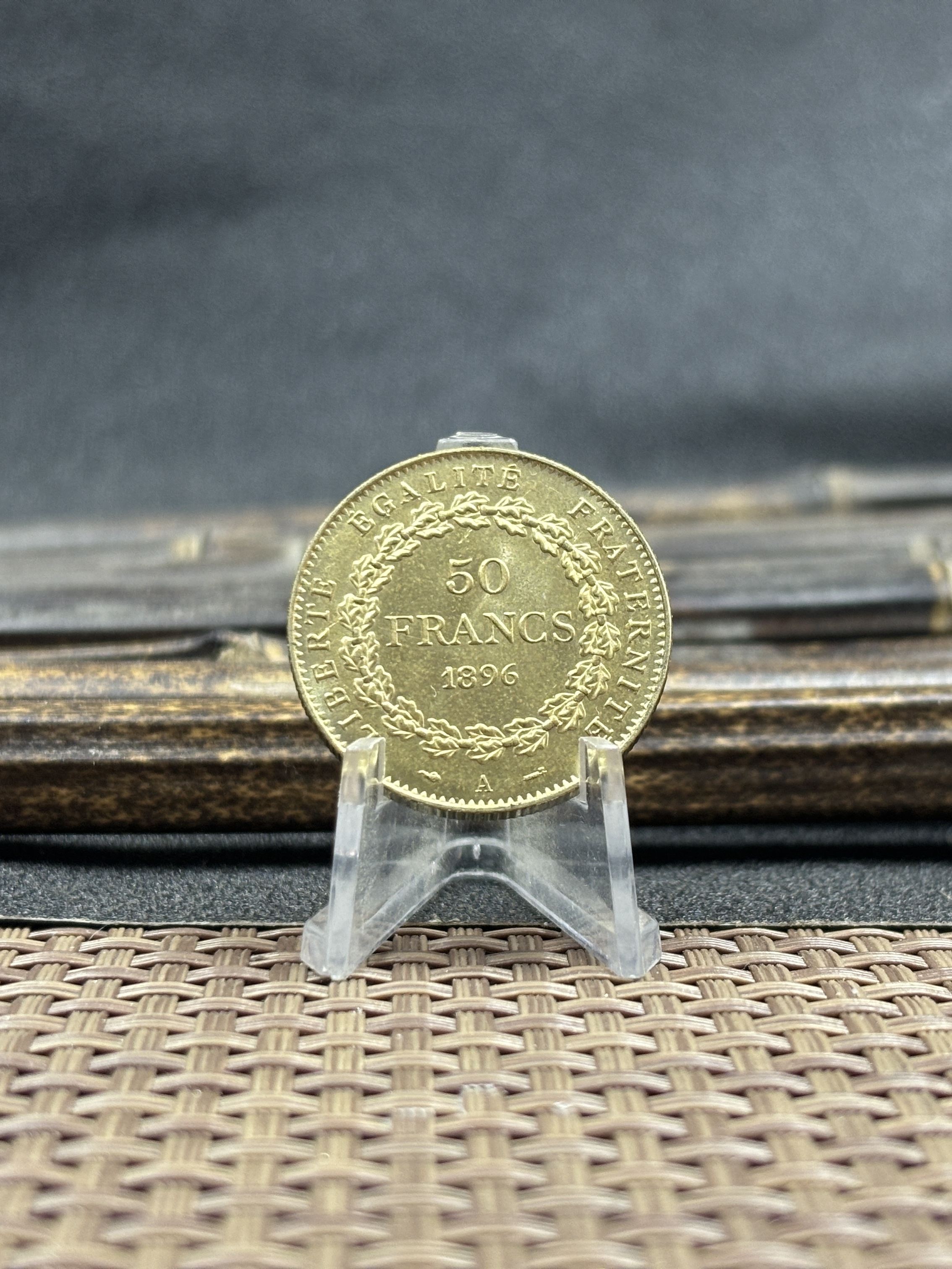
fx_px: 1907
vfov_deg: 36.8
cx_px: 476
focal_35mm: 52
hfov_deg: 28.0
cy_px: 634
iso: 80
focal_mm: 5.96
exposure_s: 1/50
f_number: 1.6
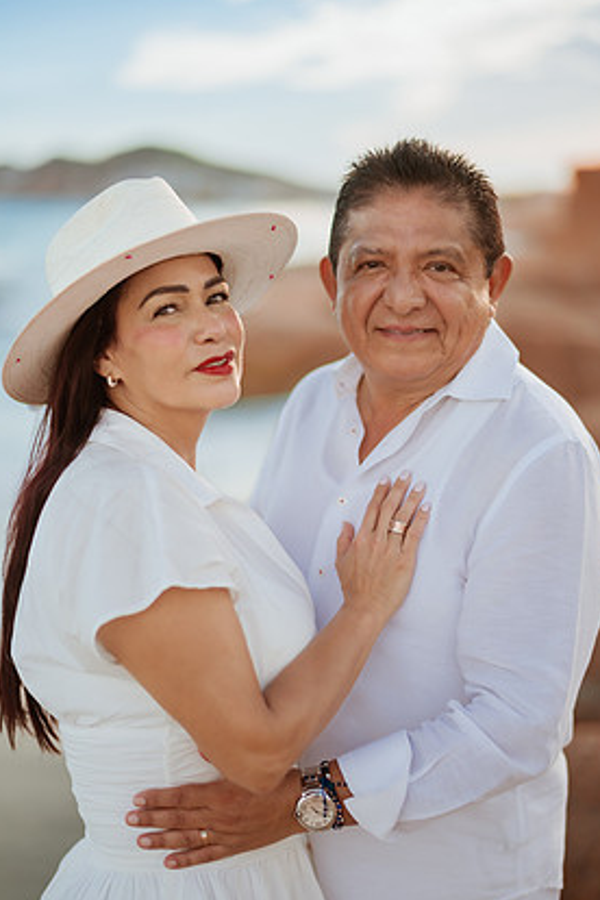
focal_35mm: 63
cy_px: 474
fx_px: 1575
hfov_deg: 21.6
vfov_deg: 31.9
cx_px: 315
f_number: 1.4
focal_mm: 58
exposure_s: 1/2500
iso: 200
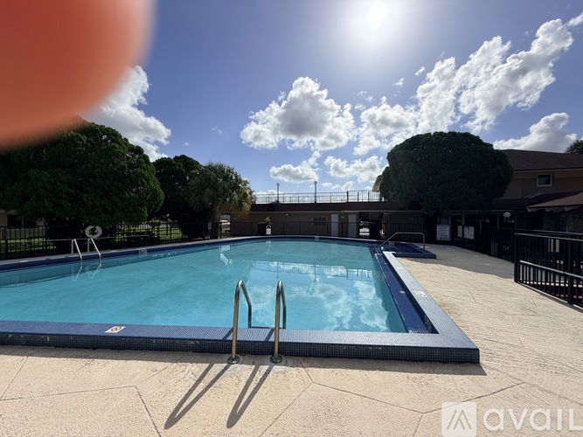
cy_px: 218
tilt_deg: +0.2
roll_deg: +0.6
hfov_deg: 102.1
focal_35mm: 14
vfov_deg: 85.7
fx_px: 236
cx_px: 292
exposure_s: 1/2165
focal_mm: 2.22
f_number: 2.2
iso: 20
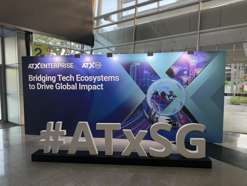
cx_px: 124
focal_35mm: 24
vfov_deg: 56.8
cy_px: 93
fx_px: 171
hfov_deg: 71.6
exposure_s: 1/100
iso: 100
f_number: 1.78
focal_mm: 6.76
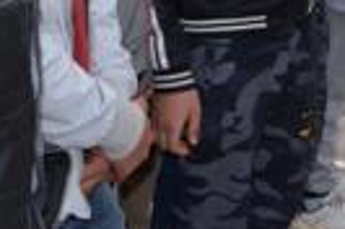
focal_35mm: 144
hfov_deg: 13.6
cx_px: 495
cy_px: -265
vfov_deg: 8.8
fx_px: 1377
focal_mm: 20
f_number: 6.7
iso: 100
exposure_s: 1/200
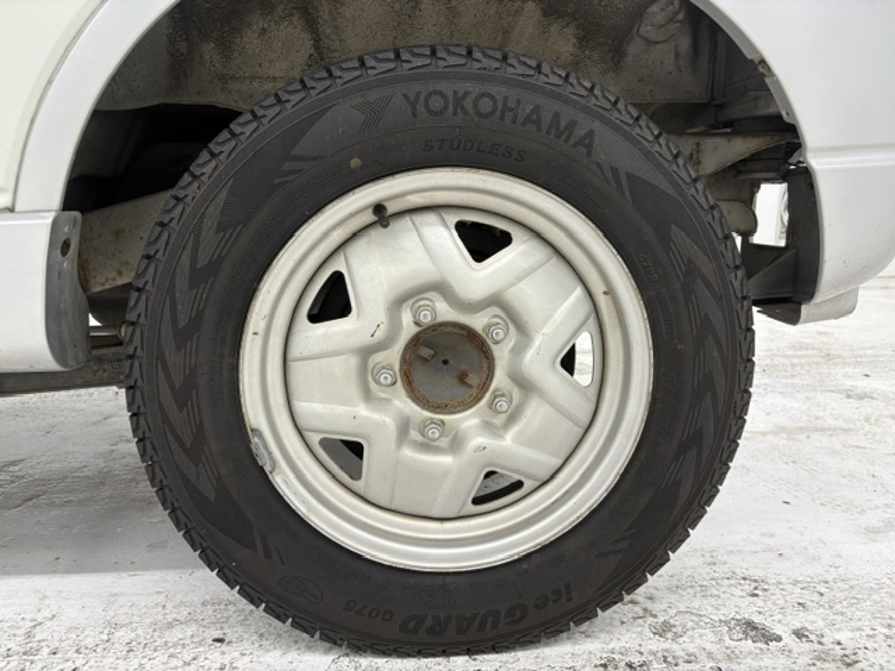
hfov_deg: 67.3
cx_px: 448
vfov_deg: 53.1
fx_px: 672
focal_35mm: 26
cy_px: 336
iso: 100
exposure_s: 1/100
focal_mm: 5.96
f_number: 1.6
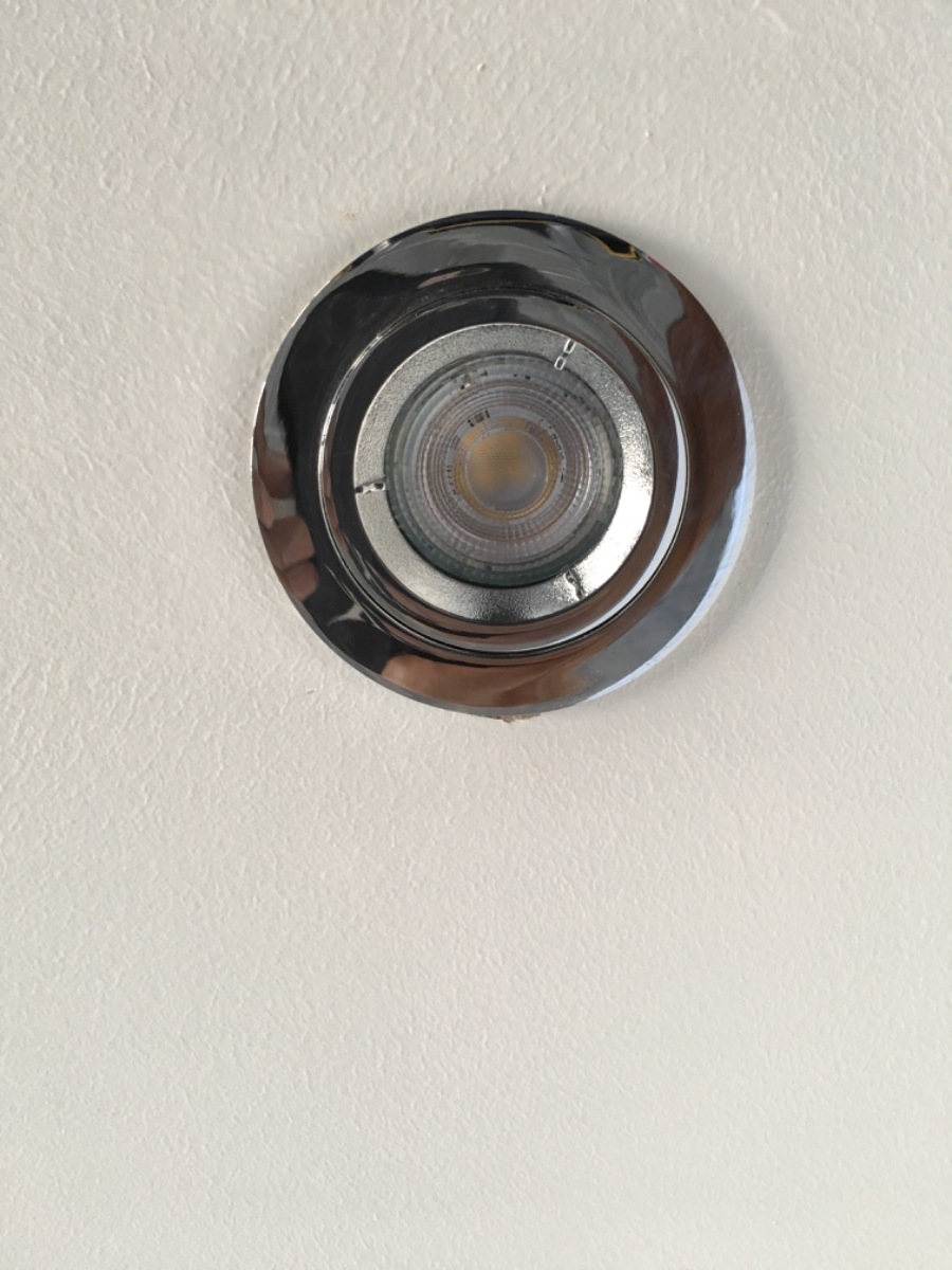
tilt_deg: +73.2
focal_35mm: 29
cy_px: 635
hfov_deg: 48.2
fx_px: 1063
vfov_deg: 61.7
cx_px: 476
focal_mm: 4.15
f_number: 2.2
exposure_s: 1/33
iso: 40
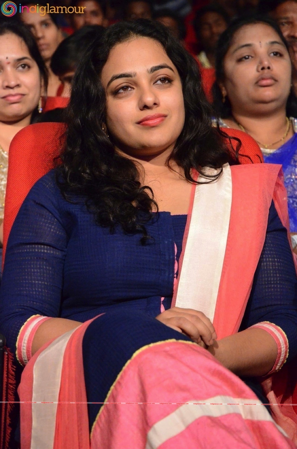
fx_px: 1584
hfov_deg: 10.7
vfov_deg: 16.1
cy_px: 224
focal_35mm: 128
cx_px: 148
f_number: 5.6
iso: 8000
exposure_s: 1/125
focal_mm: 85
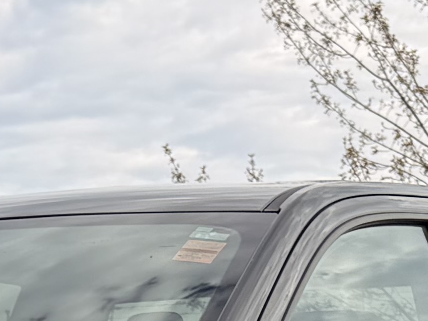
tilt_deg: -7.2
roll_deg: +0.0
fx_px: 1954
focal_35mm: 158
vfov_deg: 8.8
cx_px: -120
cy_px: 667
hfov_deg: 12.2
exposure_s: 1/2299
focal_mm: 6.76
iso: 80
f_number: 1.78
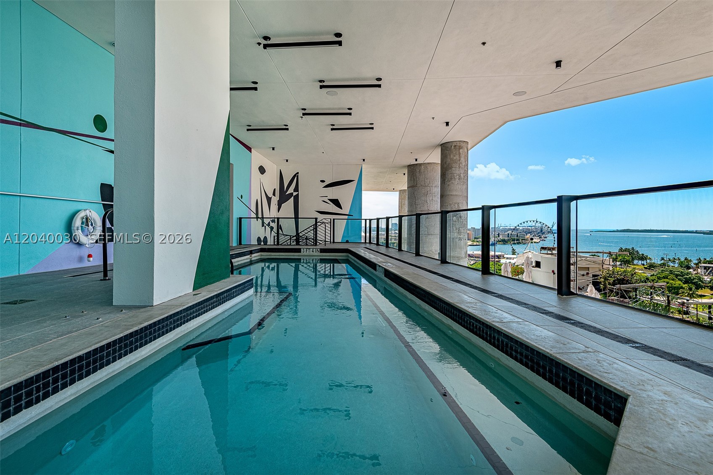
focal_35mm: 16
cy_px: 238
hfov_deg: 96.7
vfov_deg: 73.7
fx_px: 317
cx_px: 356
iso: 400
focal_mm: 16
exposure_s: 1/800
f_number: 8
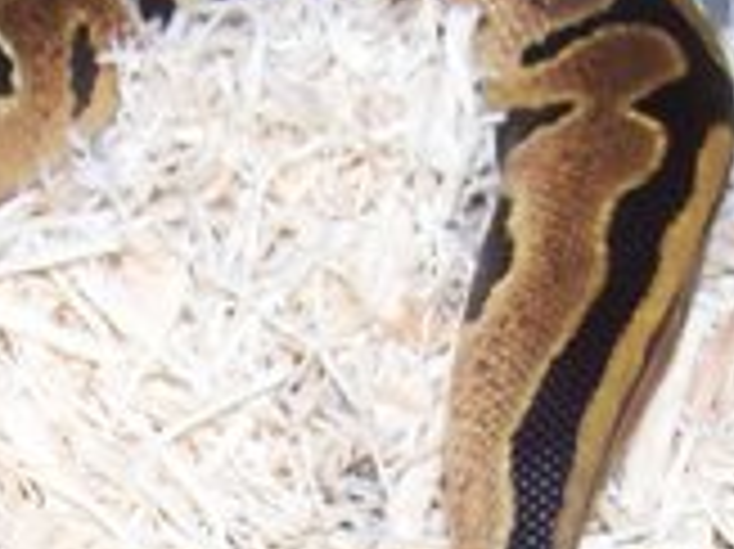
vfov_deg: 9.0
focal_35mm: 157
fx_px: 3327
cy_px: 990
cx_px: 72
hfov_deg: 12.5
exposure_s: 1/64
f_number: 2.7
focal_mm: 6
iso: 80
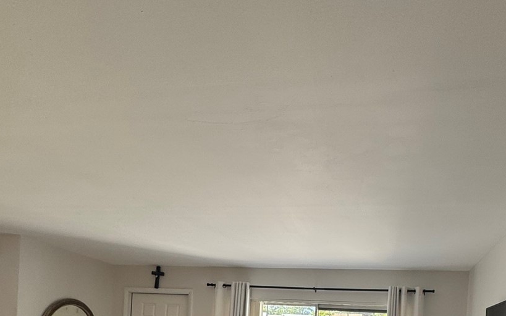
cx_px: 307
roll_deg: -2.3
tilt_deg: -1.1
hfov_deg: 64.0
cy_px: 353
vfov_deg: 36.2
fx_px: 400
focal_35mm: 29
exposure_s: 1/99
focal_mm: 2.22
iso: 50
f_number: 2.2
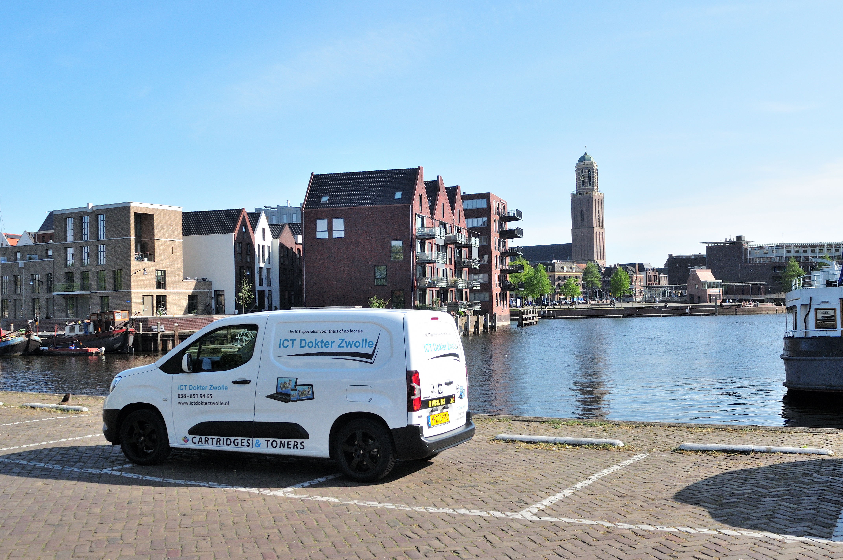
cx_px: 422
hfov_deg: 53.2
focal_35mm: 36
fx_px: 842
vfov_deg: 36.8
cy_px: 280
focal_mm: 24
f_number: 5
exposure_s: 1/1250
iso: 400
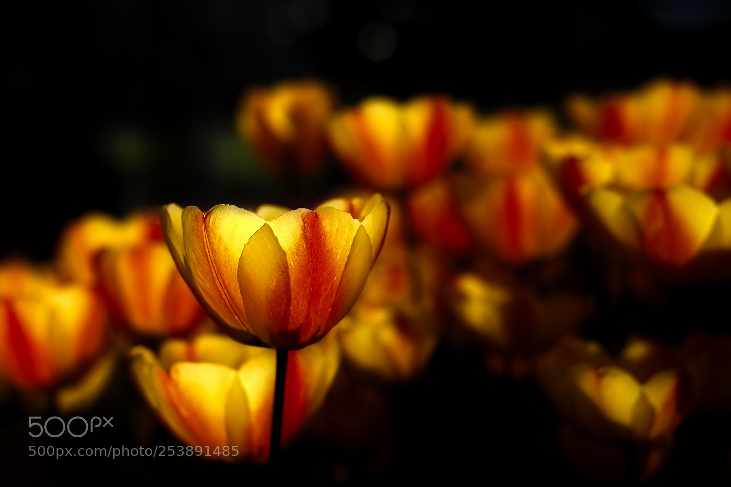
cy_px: 244
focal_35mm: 53
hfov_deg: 37.5
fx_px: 1076
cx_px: 366
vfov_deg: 25.5
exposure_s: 1/2200
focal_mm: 35
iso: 200
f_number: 2.8
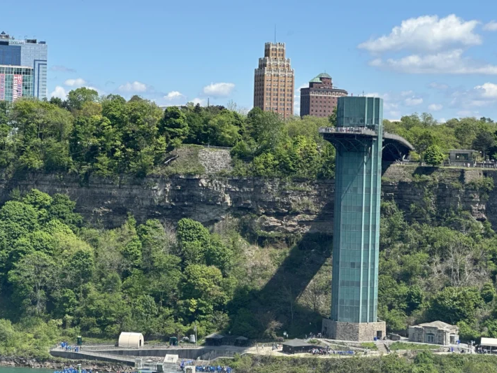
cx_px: 210
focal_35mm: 104
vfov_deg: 14.2
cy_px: 174
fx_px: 1493
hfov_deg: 18.9
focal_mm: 9
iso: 32
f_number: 2.8
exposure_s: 1/742
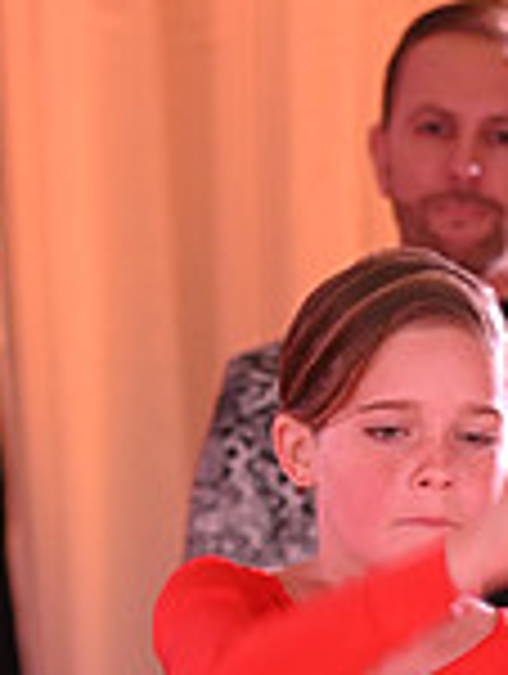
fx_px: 12312
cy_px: 909
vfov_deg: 3.1
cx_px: 380
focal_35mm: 631
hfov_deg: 2.4
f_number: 5
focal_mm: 170
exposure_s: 1/200
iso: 1600
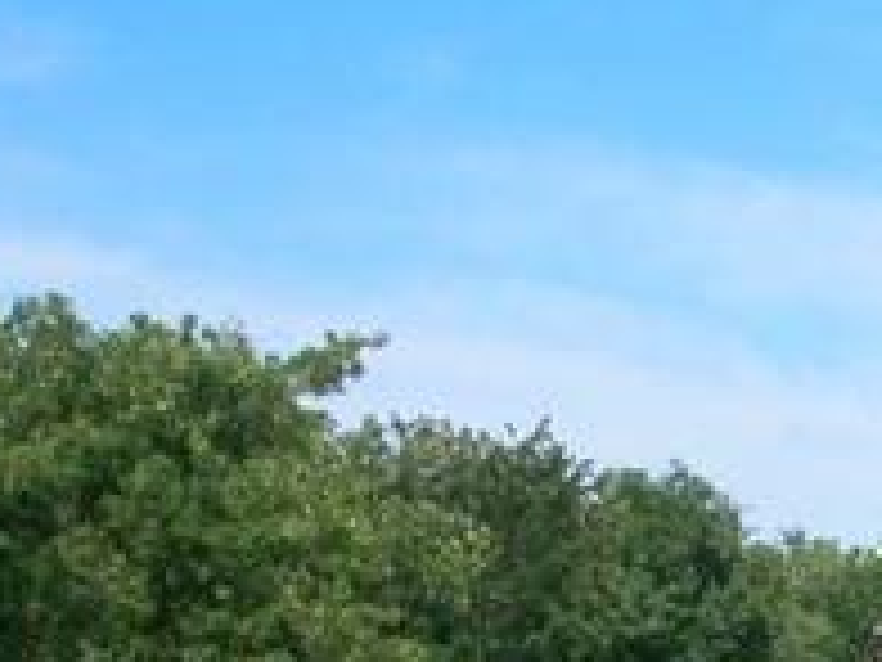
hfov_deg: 13.1
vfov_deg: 10.0
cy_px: 964
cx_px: 1246
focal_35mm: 144
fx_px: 3669
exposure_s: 1/250
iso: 80
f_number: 6.3
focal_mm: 7.8
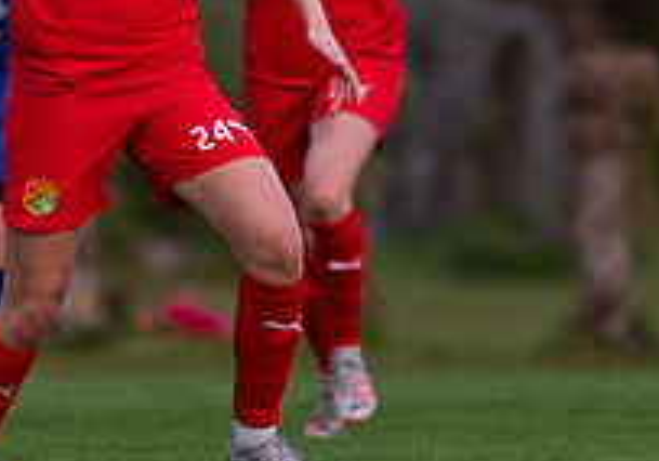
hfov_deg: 0.9
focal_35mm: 2208
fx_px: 41038
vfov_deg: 0.6
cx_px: 208
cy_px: 191
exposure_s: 1/1000
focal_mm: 300
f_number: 3.2
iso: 360
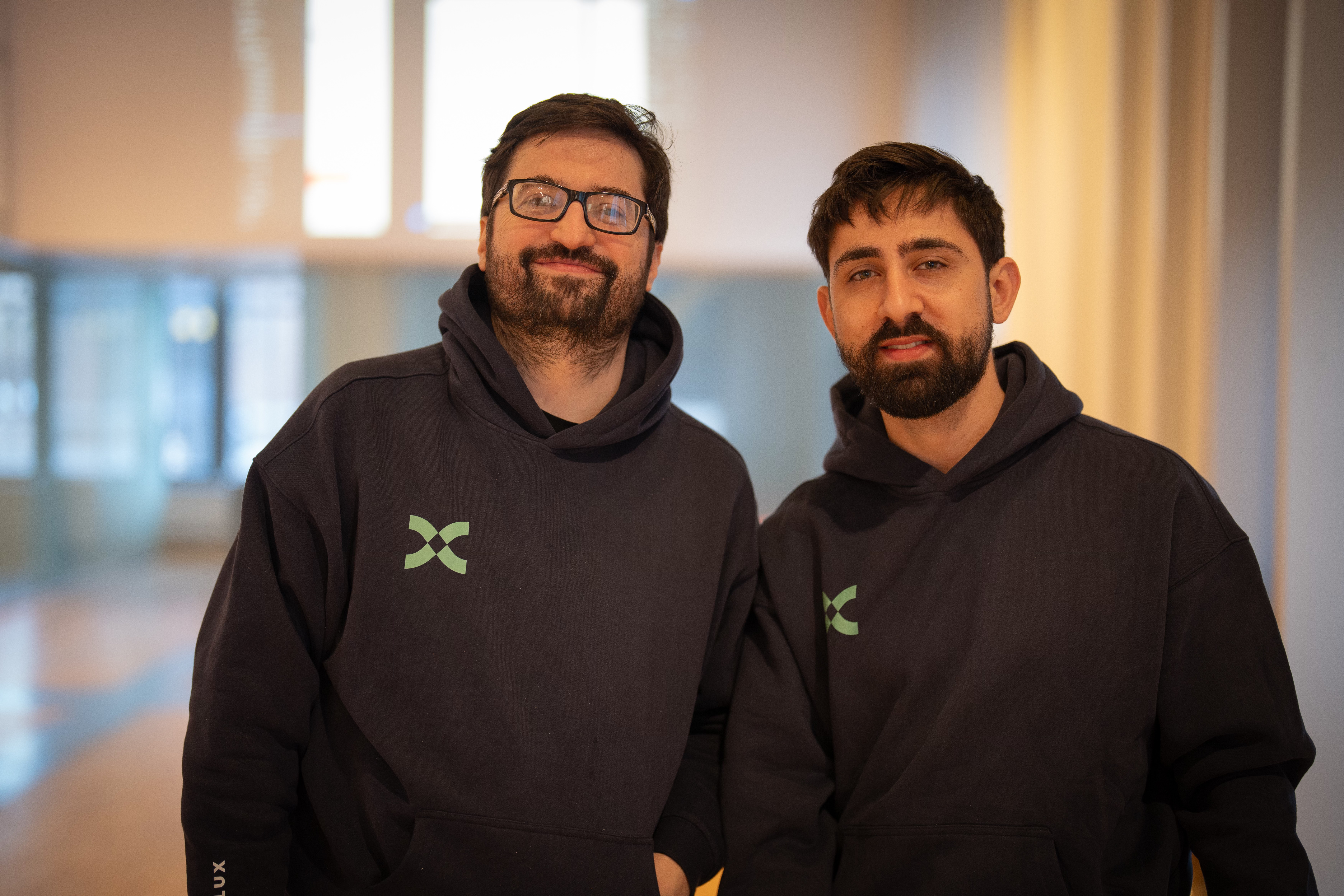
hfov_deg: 39.6
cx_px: 672
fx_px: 1867
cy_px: 448
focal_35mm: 50
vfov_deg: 27.0
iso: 1000
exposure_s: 1/200
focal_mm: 50
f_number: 1.2
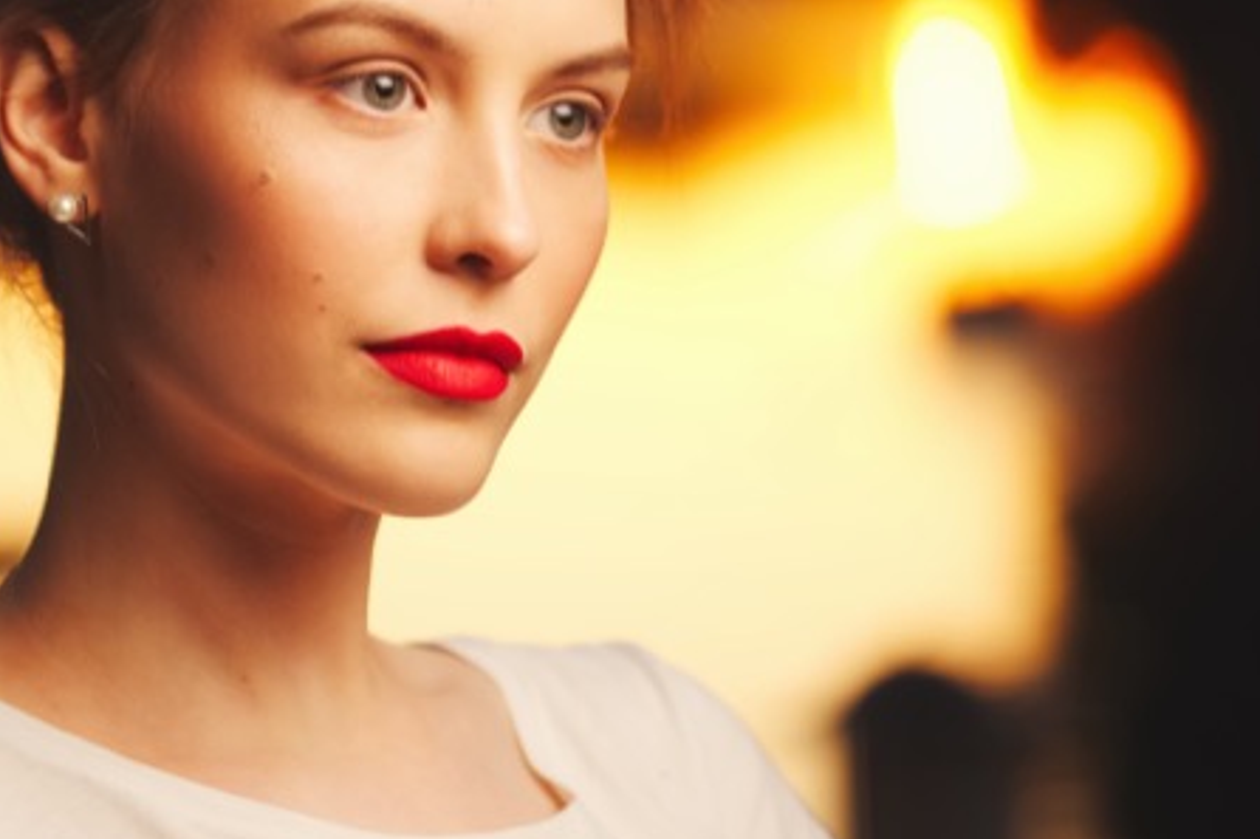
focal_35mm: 212
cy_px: 212
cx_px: 364
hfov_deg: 9.7
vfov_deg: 6.5
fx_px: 7417
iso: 200
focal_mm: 105
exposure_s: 1/640
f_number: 3
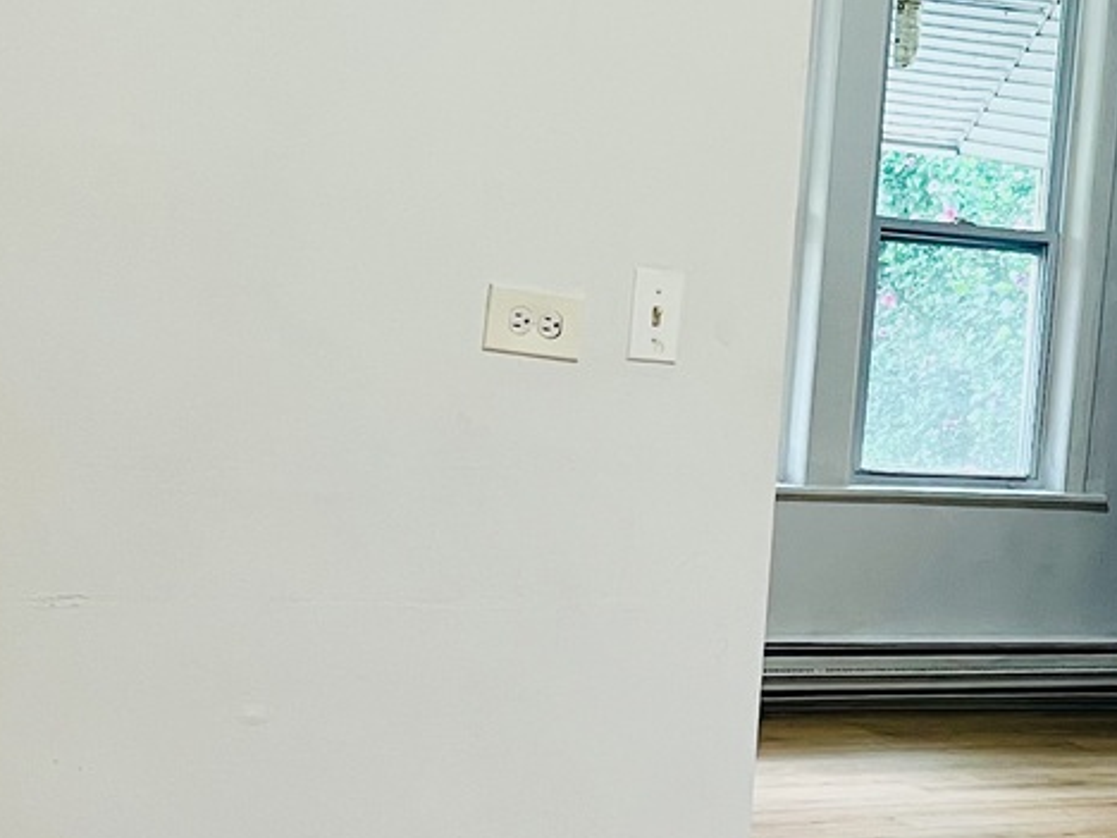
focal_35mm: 80
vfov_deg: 18.4
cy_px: 482
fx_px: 2581
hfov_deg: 24.0
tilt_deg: -6.2
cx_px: 919
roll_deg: -5.1
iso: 200
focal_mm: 5.7
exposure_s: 1/60
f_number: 1.5
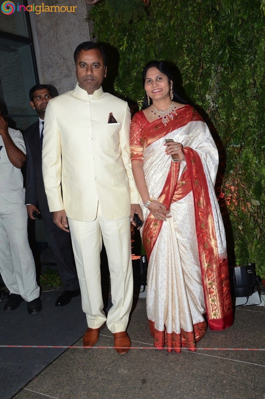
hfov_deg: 39.8
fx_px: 366
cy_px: 200
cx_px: 132
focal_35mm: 33
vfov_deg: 57.3
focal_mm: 22
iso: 500
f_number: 8
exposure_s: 1/125
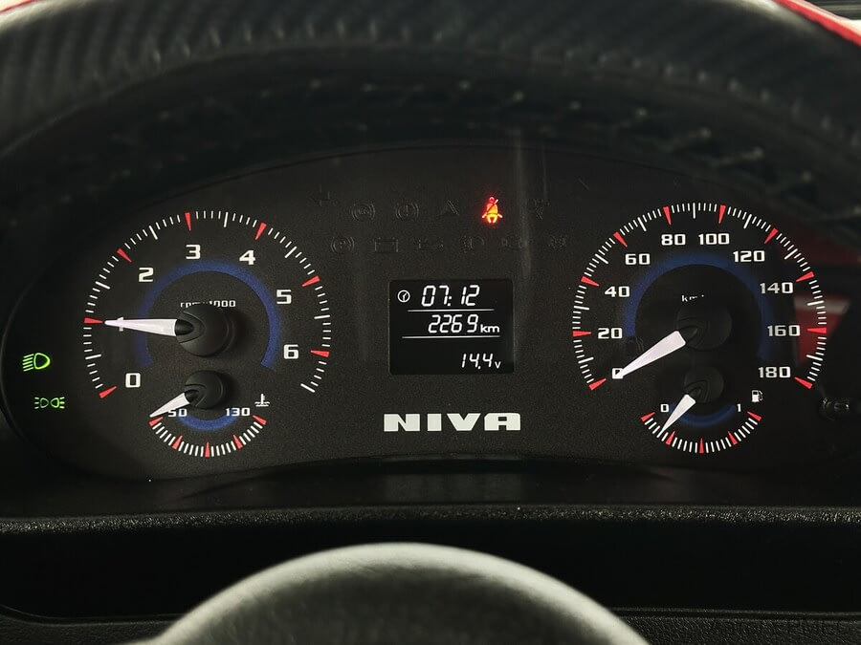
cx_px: 430
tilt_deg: -17.0
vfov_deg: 30.3
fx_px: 1194
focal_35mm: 48
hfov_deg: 39.7
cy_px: 322
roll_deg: +0.5
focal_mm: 6.86
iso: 320
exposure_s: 1/33
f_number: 1.78
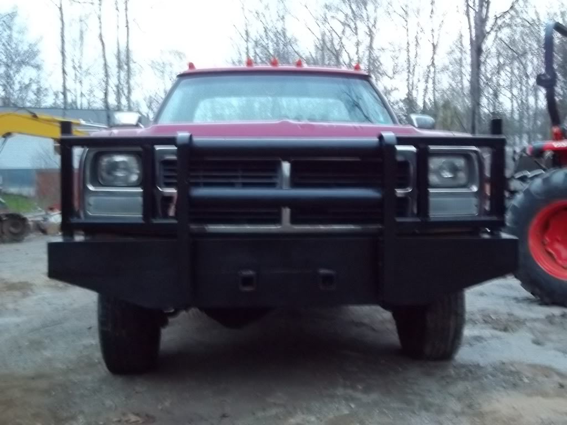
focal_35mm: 39
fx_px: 639
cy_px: 212
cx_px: 284
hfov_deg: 47.9
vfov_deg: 36.8
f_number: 3.2
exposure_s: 1/8
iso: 400
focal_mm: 7.1
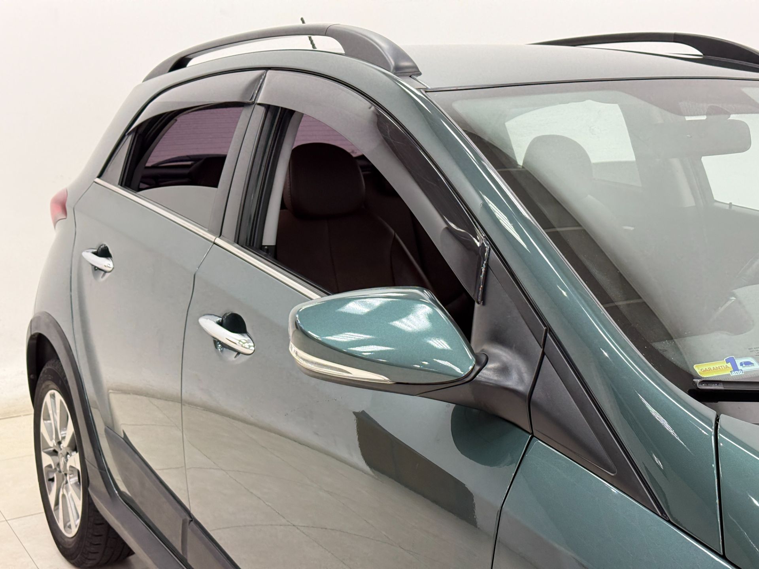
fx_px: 1052
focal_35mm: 48
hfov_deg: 39.7
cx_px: 380
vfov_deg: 30.3
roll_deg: +0.6
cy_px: 284
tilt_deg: -10.4
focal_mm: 6.76
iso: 250
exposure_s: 1/60
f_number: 1.78
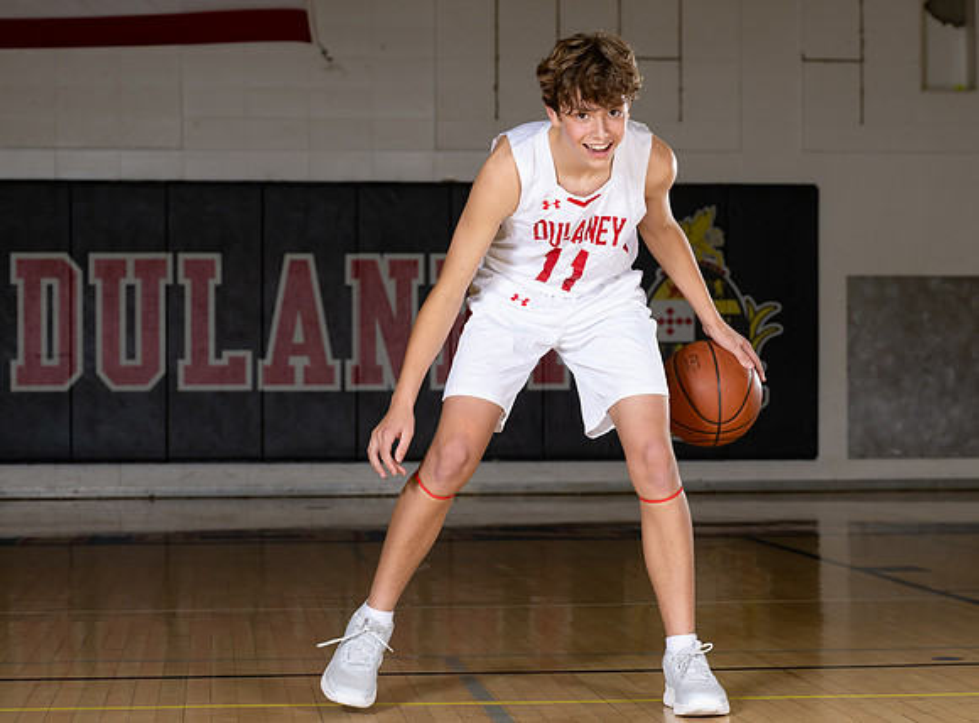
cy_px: 339
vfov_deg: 15.4
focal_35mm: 95
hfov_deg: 20.7
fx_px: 2677
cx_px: 552
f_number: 5.6
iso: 400
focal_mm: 70
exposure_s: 1/125
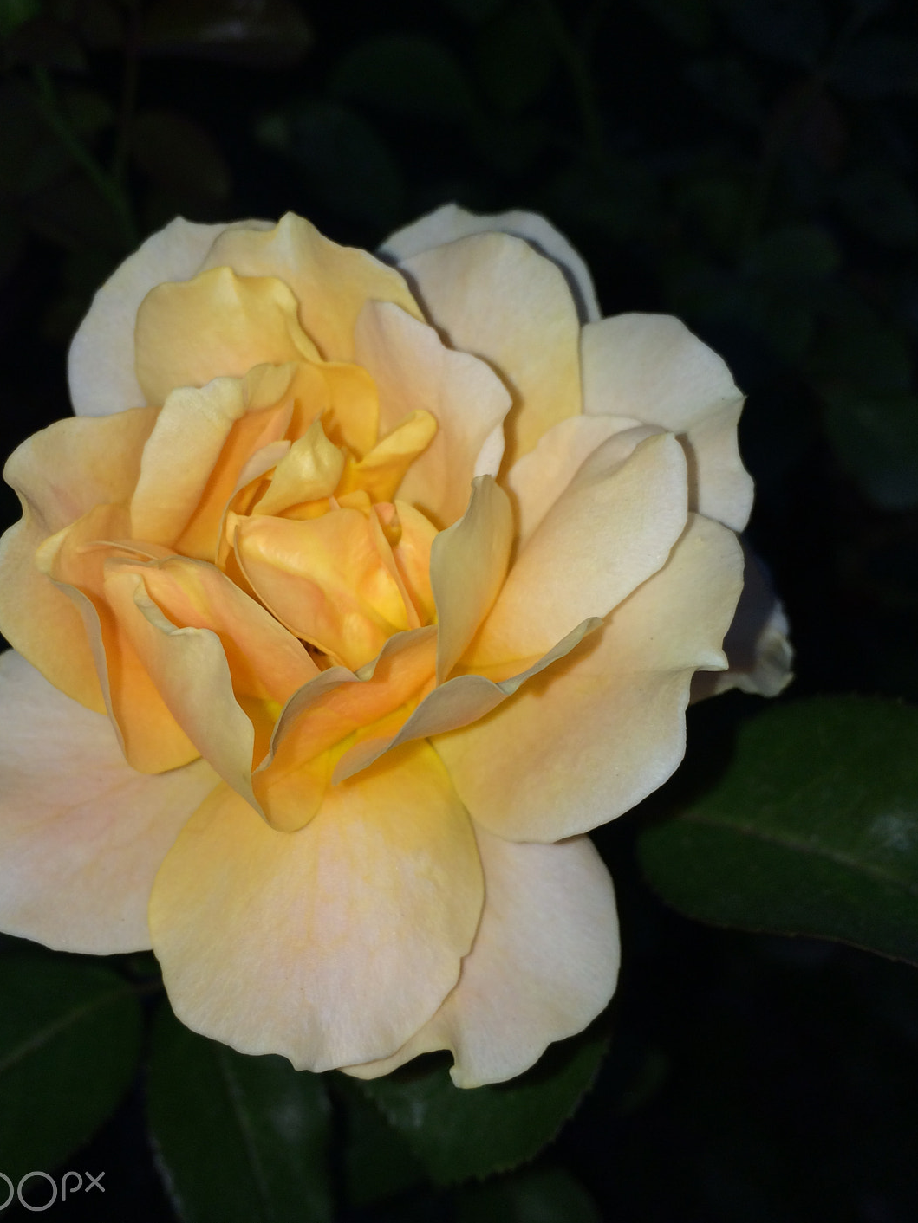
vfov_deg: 54.0
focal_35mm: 34
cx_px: 410
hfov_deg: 41.7
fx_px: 1202
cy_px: 612
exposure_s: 1/641
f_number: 2.2
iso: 32
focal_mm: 4.12
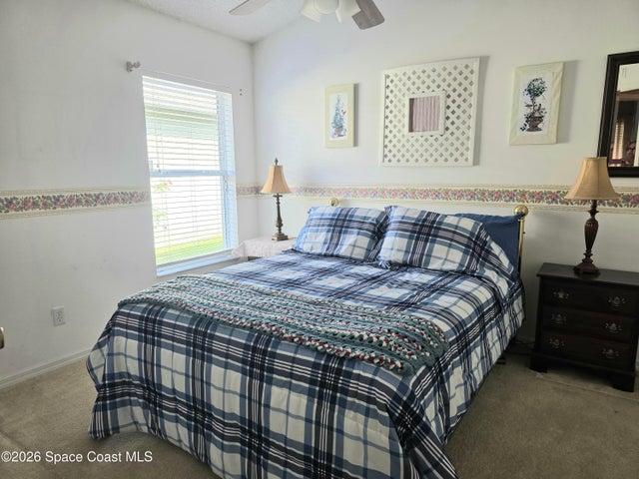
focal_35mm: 23
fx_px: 425
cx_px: 320
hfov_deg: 73.9
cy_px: 240
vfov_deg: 58.9
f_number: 1.7
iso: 125
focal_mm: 6.3
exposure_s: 1/182
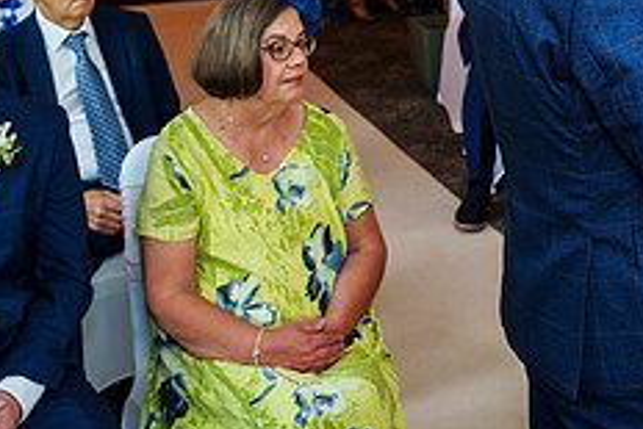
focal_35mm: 72
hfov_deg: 26.6
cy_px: -105
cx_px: 633
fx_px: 1287
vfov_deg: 17.9
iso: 640
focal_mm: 28
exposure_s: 1/60
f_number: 4.5
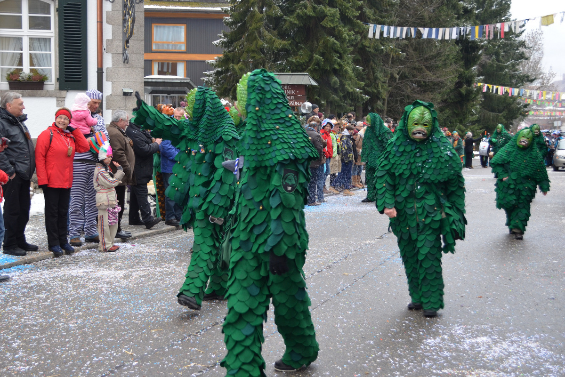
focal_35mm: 44
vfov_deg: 30.9
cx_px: 282
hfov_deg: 44.9
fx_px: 683
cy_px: 188
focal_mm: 29
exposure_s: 1/100
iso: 400
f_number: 5
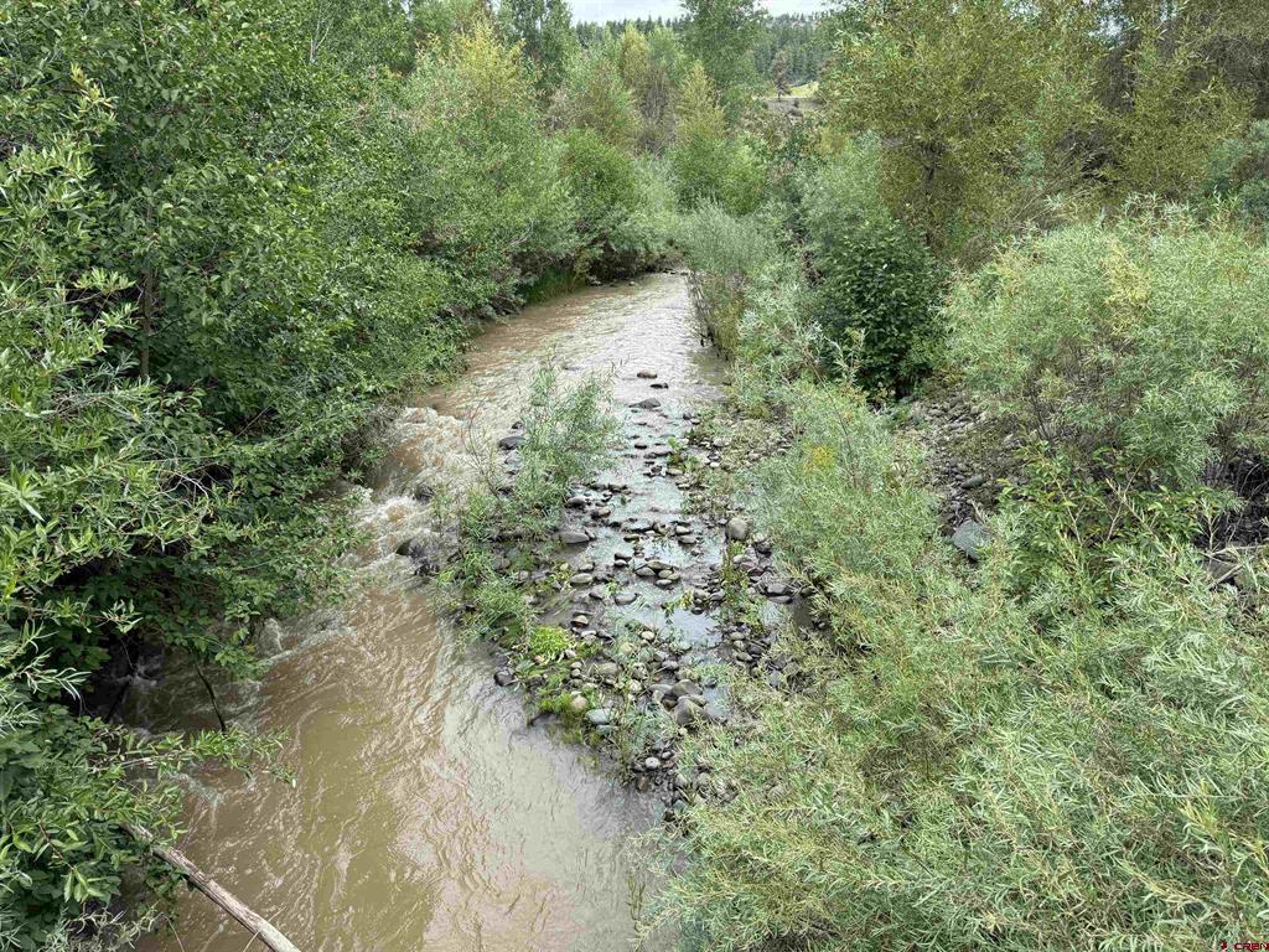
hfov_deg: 71.6
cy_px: 476
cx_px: 634
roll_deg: +0.4
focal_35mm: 24
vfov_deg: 56.8
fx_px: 880
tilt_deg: -19.4
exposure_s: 1/1238
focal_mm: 6.76
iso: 80
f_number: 1.78
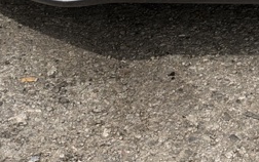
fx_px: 1137
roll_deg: -0.1
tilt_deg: -9.1
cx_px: 298
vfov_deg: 7.6
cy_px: -241
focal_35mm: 161
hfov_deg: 12.7
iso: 64
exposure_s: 1/1931
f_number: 1.8
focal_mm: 6.93
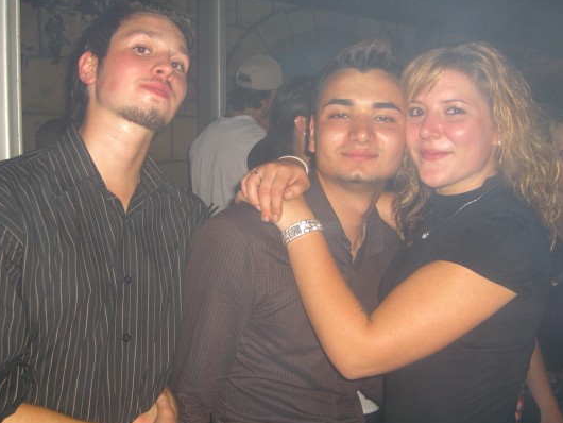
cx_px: 273
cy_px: 202
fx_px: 700
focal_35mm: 43
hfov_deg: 43.8
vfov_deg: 33.6
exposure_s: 1/60
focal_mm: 7.9
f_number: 2.8
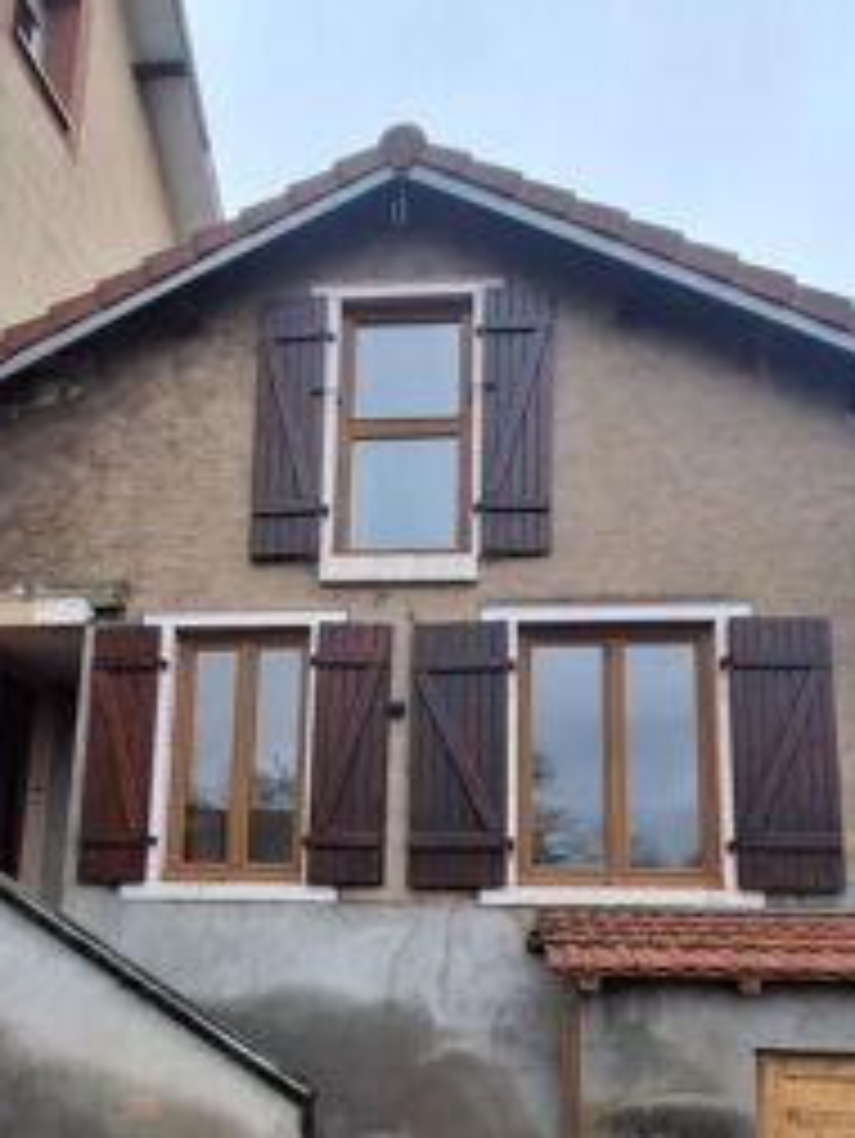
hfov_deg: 51.4
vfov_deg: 63.5
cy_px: 767
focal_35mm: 27
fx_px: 888
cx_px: 450
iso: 40
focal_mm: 1.64
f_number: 2.2
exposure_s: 1/348
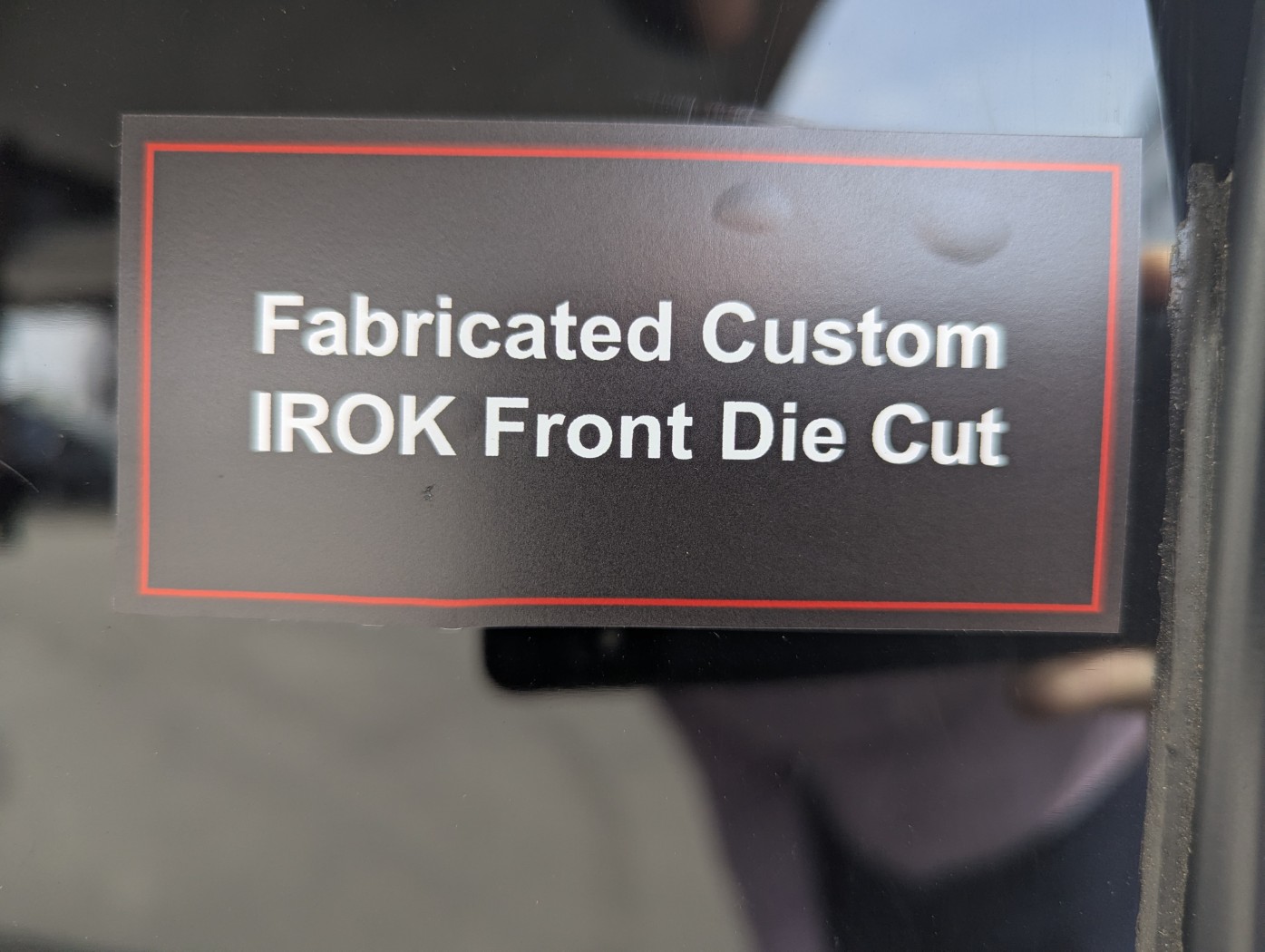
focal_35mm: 24
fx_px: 878
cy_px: 476
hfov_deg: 71.5
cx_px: 632
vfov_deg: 56.9
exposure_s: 1/277
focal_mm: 6.81
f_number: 1.85
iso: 77
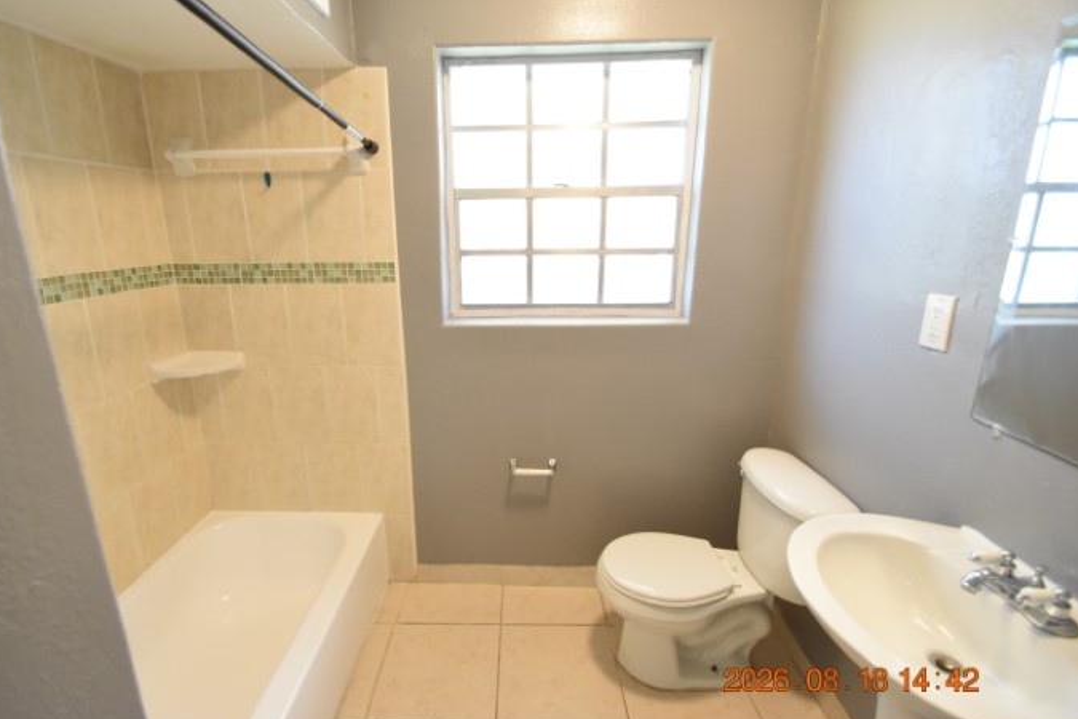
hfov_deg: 96.7
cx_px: 513
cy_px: 355
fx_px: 479
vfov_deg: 73.7
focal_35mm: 16
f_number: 3.5
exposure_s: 1/60
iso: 1250
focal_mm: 10
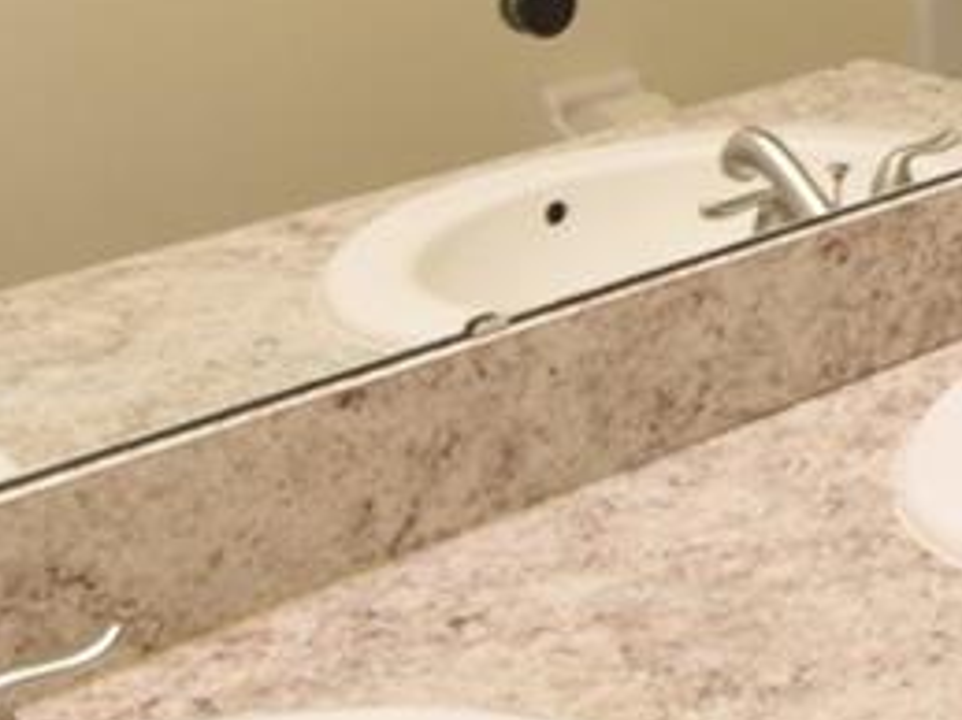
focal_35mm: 89
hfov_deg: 18.7
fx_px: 2472
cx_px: 1560
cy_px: -245
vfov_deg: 15.7
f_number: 4
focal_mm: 10
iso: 720
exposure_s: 1/60
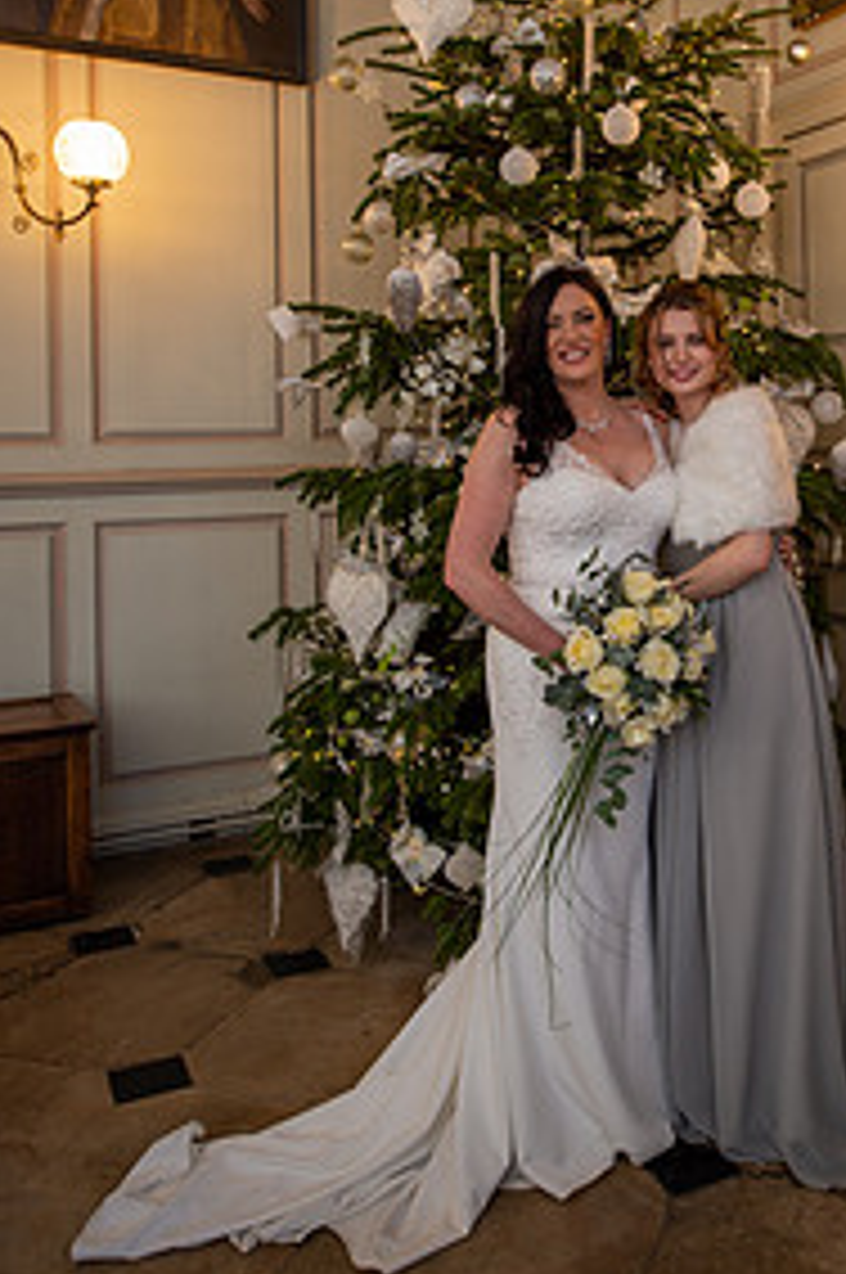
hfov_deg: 36.9
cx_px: 632
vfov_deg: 53.8
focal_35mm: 35
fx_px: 1237
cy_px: 468
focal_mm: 22
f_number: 3.5
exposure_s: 1/80
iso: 500
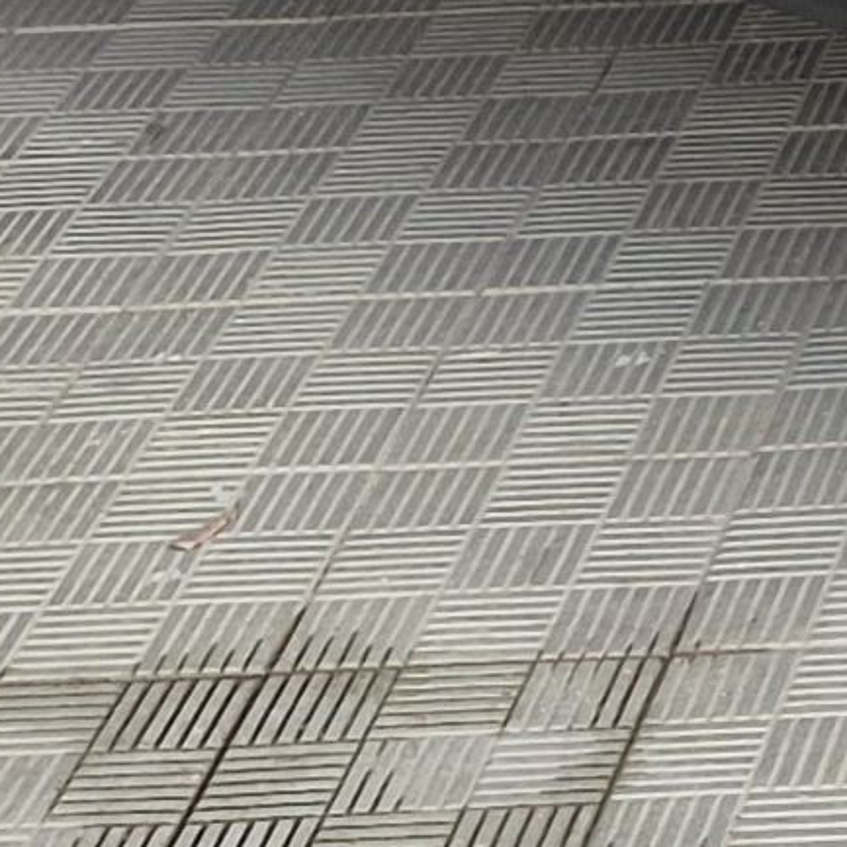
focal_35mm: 188
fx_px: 5204
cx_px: 2134
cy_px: -1142
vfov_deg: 8.5
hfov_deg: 8.4
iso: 32
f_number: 1.8
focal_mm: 5.4
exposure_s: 1/180
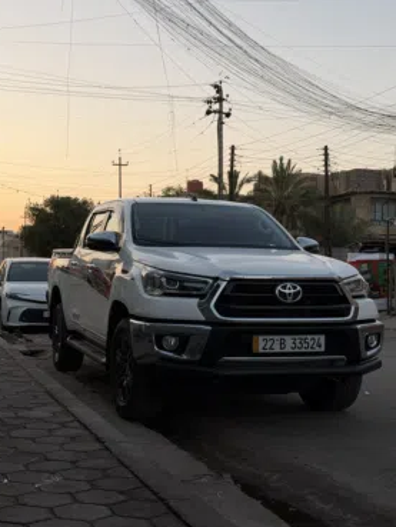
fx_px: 793
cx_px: 193
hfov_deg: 28.0
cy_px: 257
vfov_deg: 36.8
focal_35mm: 52
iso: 80
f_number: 1.78
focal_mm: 6.76
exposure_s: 1/519
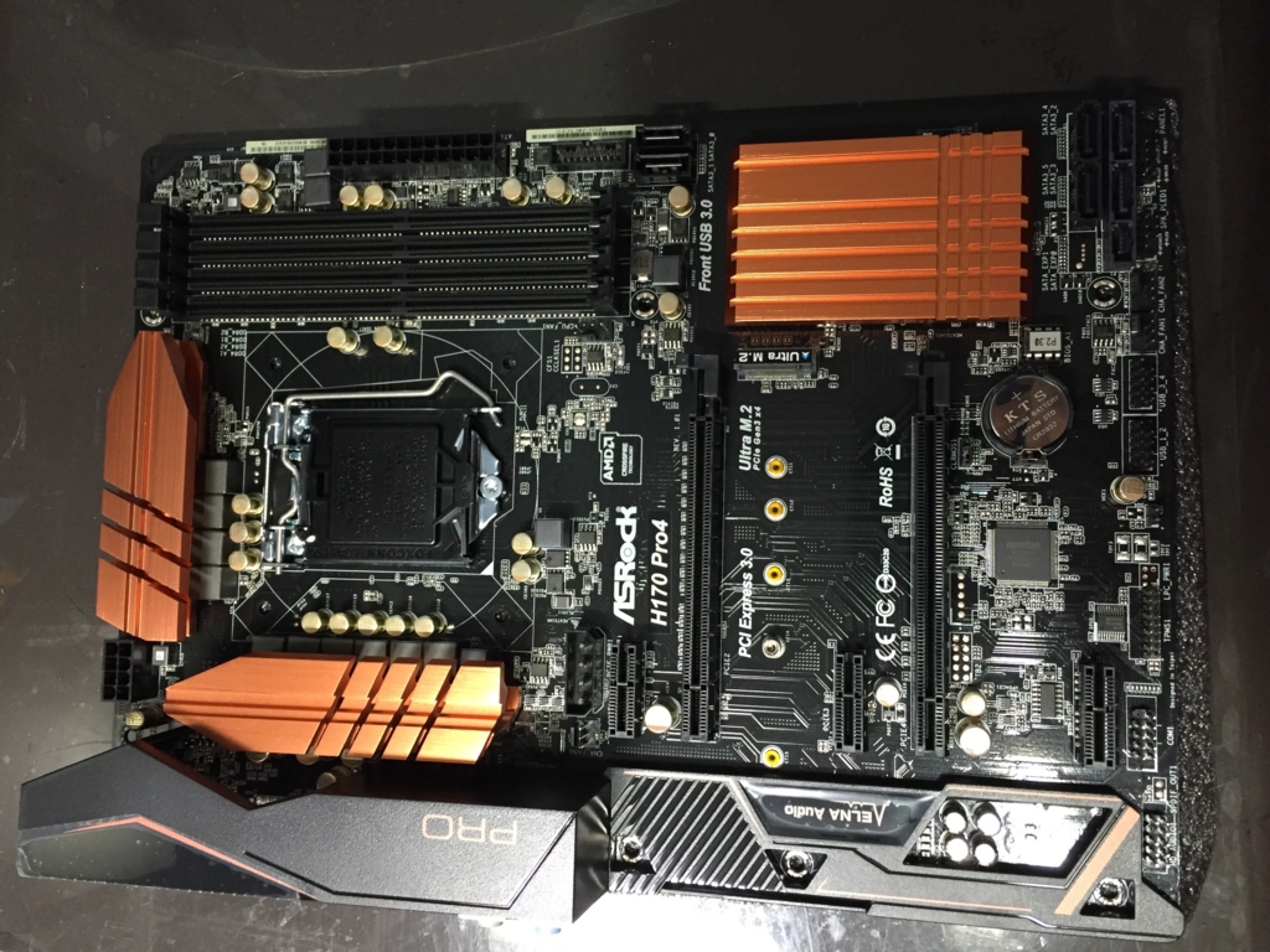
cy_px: 476
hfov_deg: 61.7
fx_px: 1064
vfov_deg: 48.2
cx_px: 635
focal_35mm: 29
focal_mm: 4.15
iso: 160
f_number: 2.2
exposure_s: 1/30
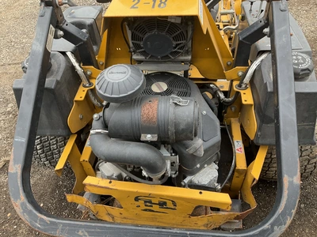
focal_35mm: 29
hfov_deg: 61.7
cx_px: 158
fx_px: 266
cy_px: 118
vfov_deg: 48.2
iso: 20
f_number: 1.8
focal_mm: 3
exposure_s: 1/228
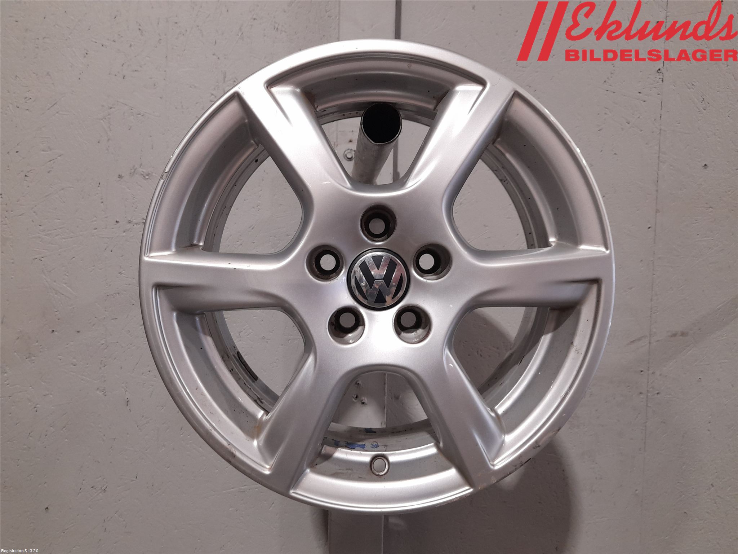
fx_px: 533
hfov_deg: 69.4
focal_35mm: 25
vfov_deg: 54.9
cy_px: 277
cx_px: 369
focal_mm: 4.6
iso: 160
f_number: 2
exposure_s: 1/50
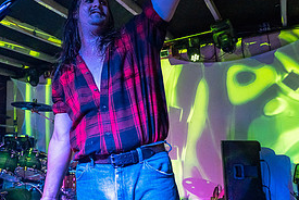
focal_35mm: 34
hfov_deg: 54.5
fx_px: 283
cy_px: 82
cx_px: 97
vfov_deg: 38.8
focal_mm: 14
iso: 1600
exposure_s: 1/250
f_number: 2.8
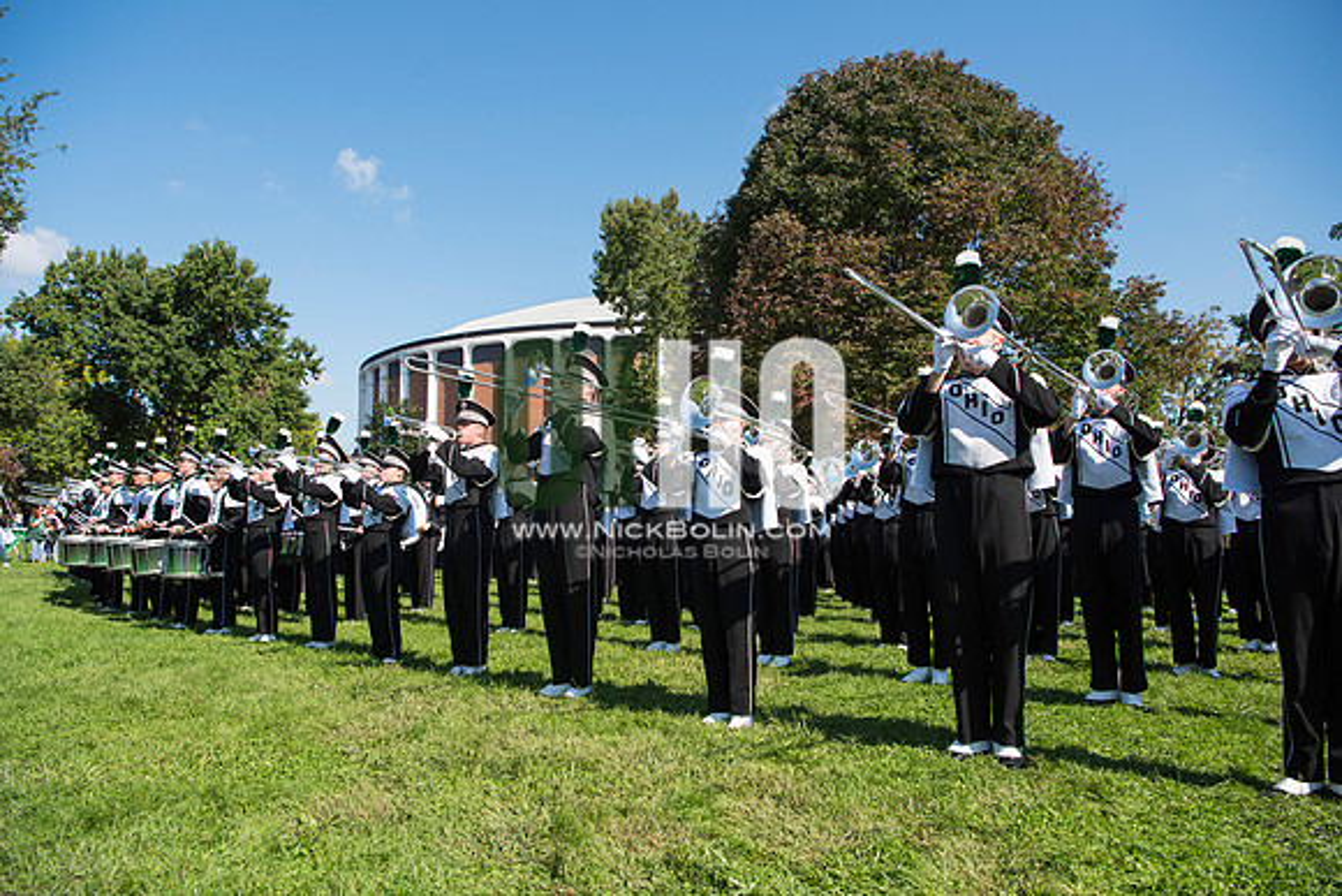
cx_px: 671
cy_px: 448
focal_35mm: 24
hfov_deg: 73.7
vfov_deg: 53.2
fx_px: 895
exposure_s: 1/1250
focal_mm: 24
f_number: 5.6
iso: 200
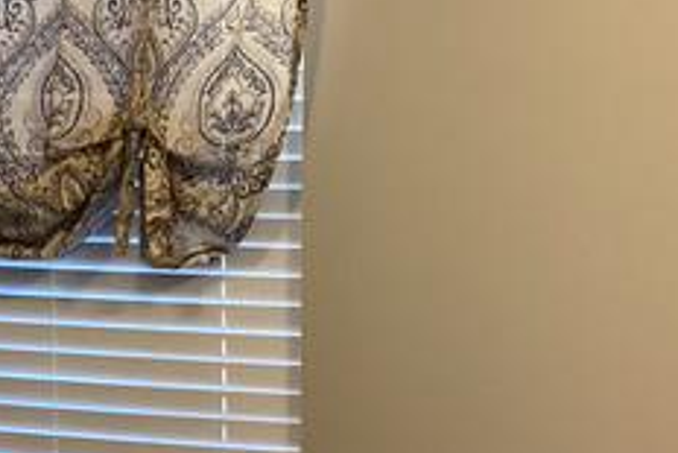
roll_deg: -2.9
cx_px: 292
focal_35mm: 89
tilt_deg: -4.2
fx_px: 1677
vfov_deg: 15.4
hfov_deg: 22.8
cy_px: 210
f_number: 2.4
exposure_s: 1/60
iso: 250
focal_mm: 3.3
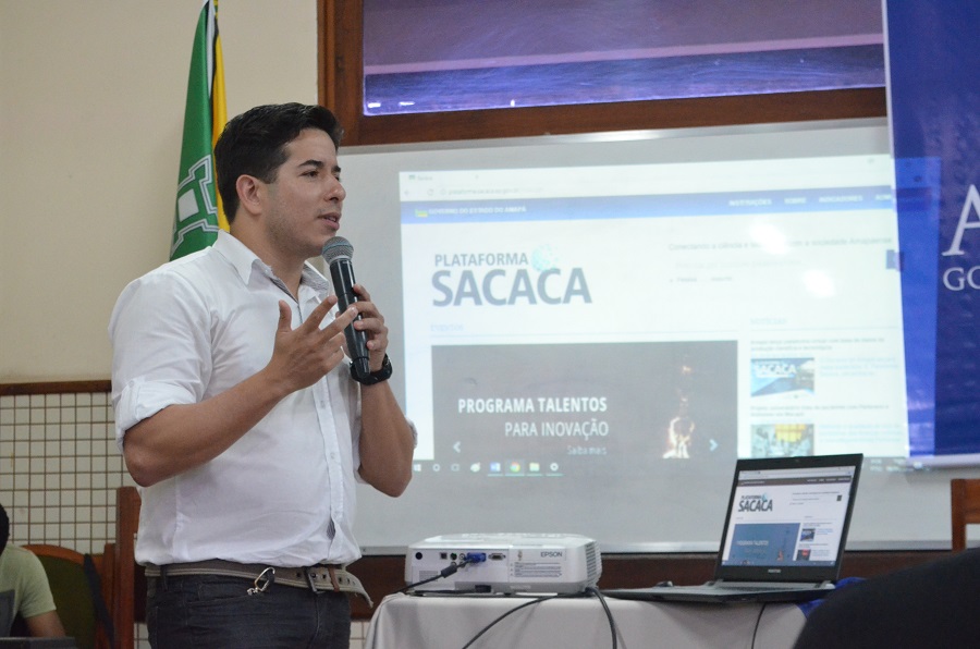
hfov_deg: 24.7
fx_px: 2241
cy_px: 324
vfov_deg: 16.5
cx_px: 490
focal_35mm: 82
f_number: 8
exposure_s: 1/80
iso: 5000
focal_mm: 55
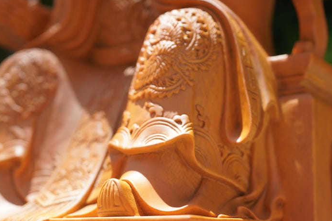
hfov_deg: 32.9
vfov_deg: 21.8
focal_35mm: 61
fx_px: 562
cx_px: 145
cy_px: 189
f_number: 3.2
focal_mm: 35
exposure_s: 1/640
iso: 100
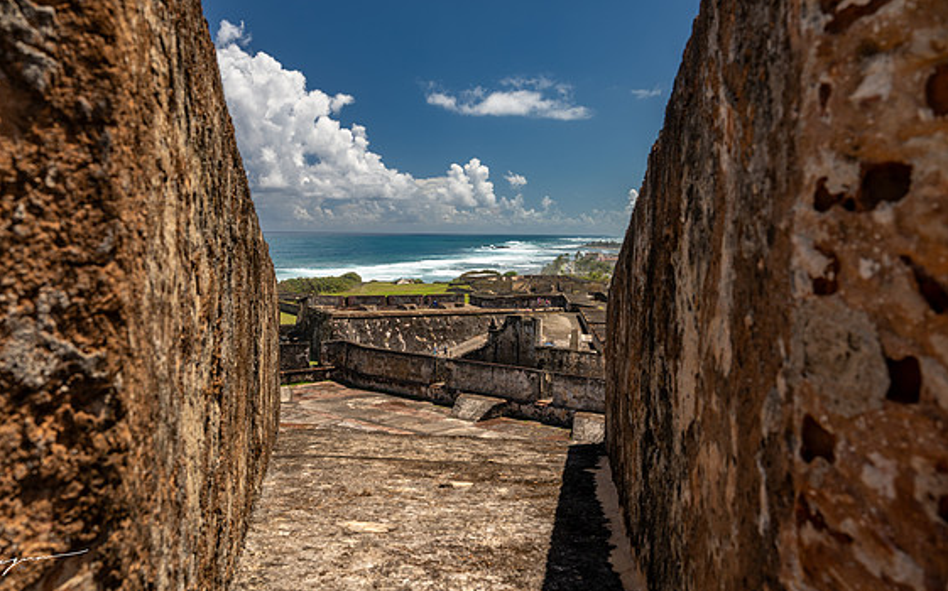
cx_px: 460
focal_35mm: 29
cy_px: 268
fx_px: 749
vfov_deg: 43.1
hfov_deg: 64.7
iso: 90
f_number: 8
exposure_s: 1/125
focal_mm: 27.5
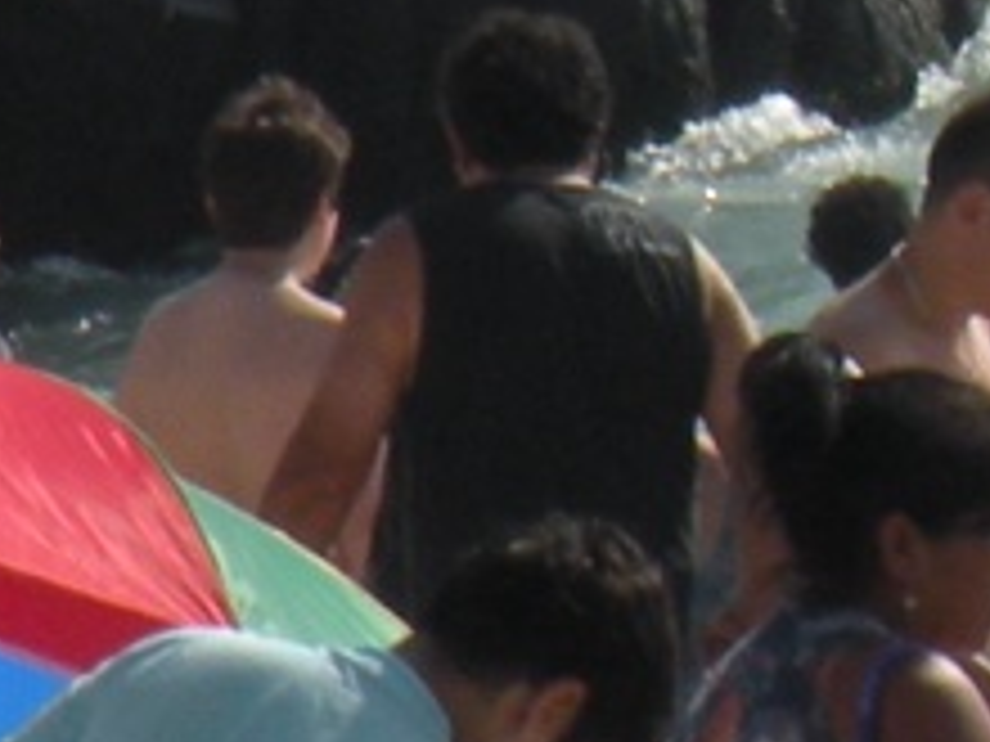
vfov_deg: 1.2
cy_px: -274
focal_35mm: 1236
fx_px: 35349
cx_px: 2520
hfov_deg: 1.6
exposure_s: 1/294
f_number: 8
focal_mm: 30.1
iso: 64
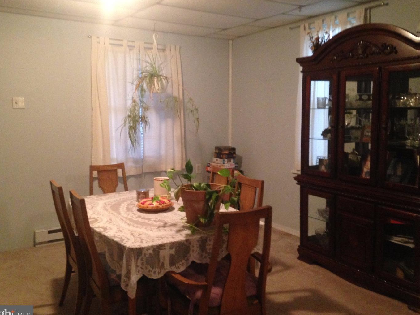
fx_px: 425
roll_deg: -0.7
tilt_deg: -6.1
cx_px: 202
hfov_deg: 52.6
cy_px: 156
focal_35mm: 35
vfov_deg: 40.7
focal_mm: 4.12
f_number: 2.4
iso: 500
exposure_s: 1/15
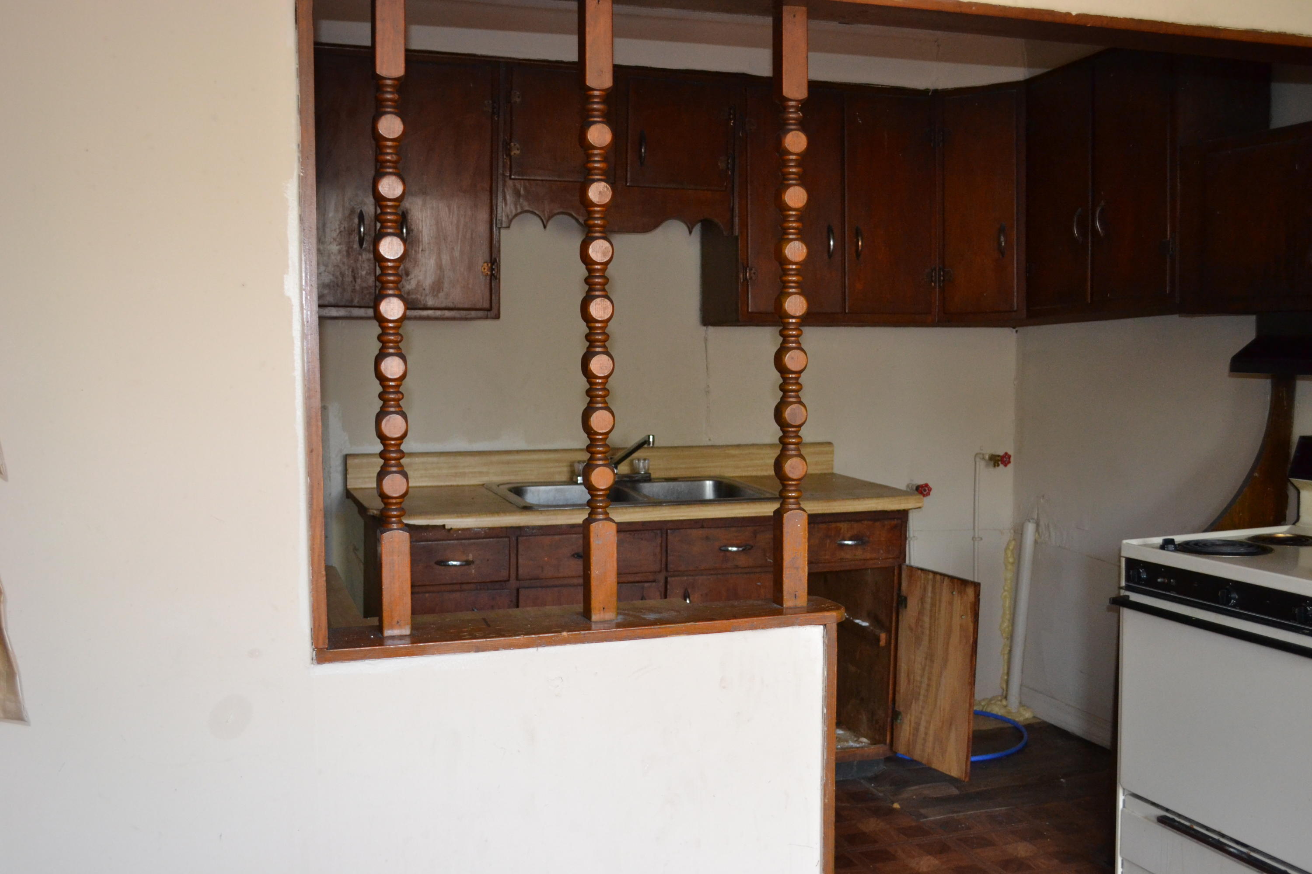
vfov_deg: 36.9
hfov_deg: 53.1
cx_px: 656
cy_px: 437
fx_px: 1312
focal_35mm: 36
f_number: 4
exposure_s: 1/60
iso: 1400
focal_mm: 24
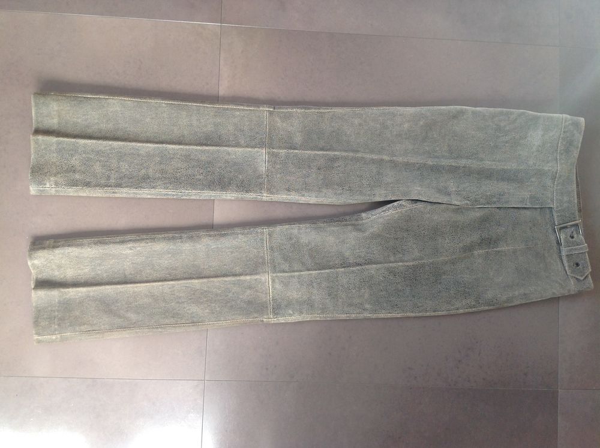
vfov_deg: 40.6
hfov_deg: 52.7
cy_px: 224
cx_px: 300
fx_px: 606
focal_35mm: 35
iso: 50
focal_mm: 4.28
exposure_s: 1/24
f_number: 2.4
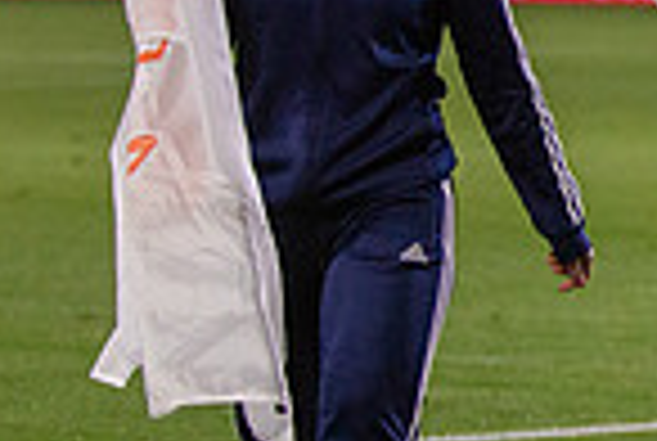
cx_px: 922
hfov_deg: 5.5
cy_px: 97
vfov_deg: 3.7
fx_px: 6839
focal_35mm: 374
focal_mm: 78
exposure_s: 1/2500
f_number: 2.8
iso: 1600
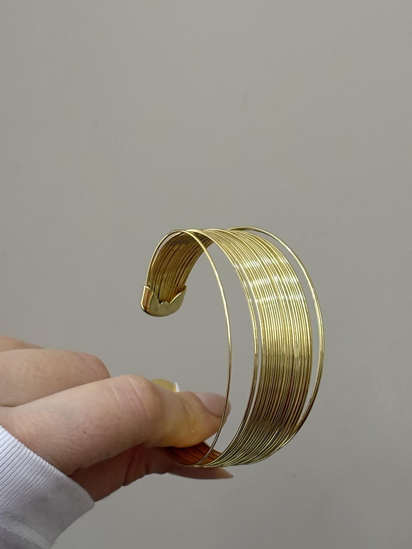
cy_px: 324
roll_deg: +0.0
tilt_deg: +5.0
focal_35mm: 63
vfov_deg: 30.7
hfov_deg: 23.3
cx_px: 215
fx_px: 1000
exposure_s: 1/100
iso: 50
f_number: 1.6
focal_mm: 5.96
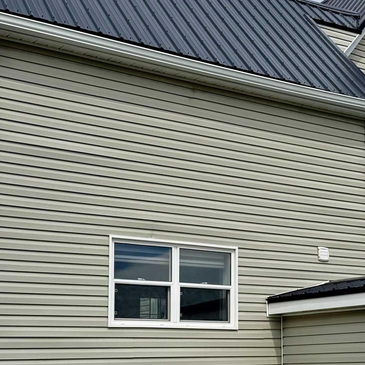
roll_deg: +0.8
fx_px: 775
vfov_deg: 26.2
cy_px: 260
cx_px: 254
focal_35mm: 65
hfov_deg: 26.3
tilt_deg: +8.4
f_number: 1.78
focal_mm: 6.76
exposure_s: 1/7353
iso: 80
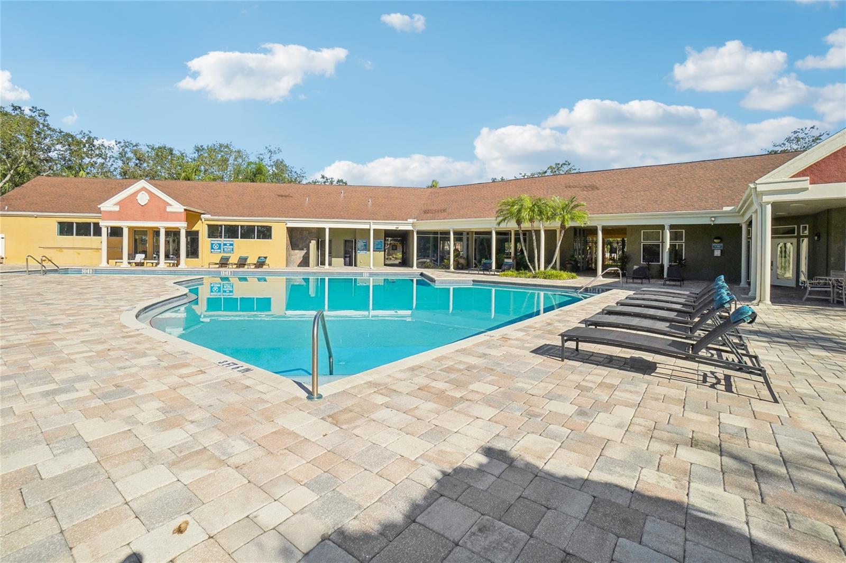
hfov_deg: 100.4
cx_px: 423
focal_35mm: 15
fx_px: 352
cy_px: 282
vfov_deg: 77.3
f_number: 8
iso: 400
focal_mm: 10
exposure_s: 1/1500
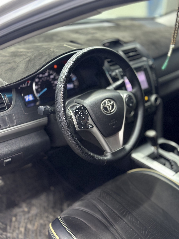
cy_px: 120
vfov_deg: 39.7
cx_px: 90
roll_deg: -4.1
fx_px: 331
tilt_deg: -25.9
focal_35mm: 48
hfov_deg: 30.3
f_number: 1.78
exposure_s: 1/50
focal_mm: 6.86
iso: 200
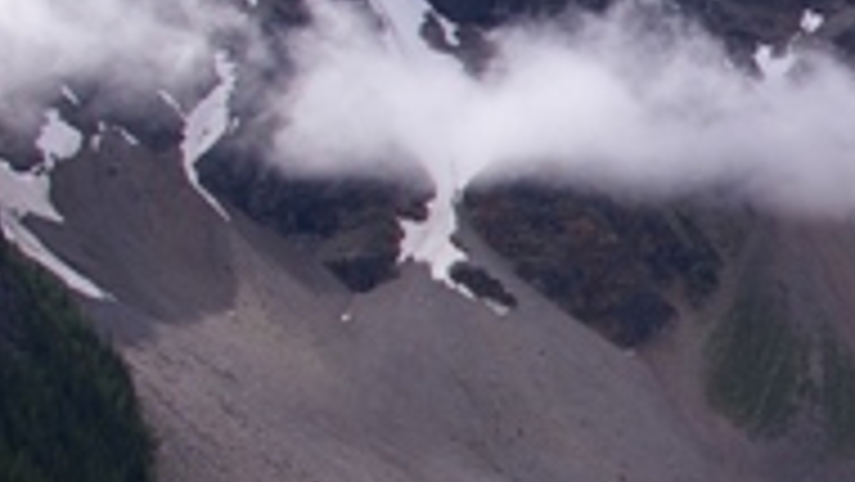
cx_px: 1242
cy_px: 207
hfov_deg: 13.6
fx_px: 3379
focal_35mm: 149
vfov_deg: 8.2
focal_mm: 24
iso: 200
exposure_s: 1/500
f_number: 8
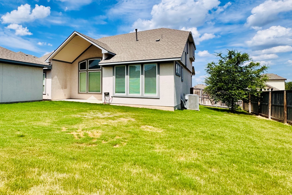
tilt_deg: +2.1
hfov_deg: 72.9
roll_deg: -0.4
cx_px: 88
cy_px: 80
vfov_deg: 54.8
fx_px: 186
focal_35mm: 23
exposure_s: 1/2874
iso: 50
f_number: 2.2
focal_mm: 2.22
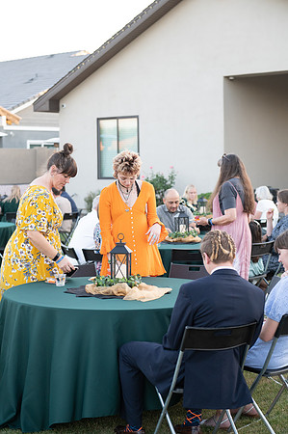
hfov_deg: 19.4
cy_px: 217
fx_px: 842
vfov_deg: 28.9
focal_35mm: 70
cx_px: 144
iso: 1600
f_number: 3.5
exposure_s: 1/800
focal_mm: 70
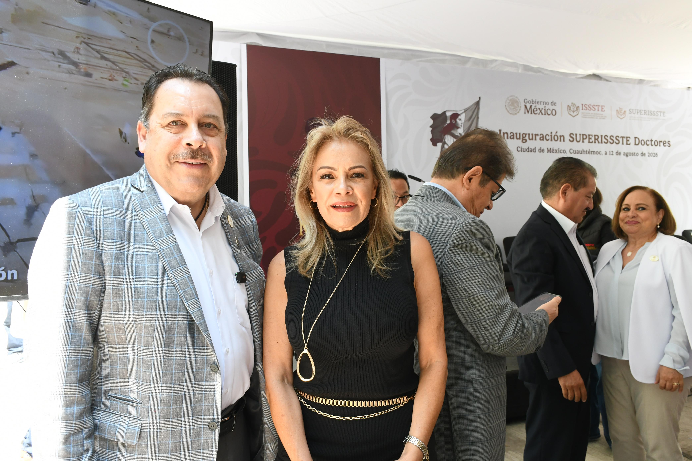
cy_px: 230
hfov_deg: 61.9
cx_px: 346
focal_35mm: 30
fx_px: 577
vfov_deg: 43.6
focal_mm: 20
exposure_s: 1/100
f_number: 7.1
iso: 800
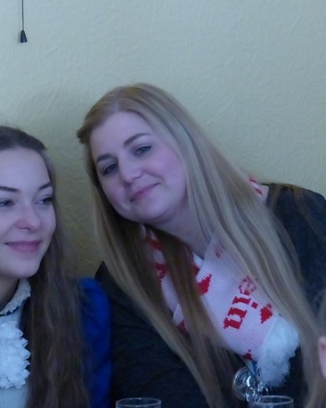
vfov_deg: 7.2
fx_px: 3222
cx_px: 108
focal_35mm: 267
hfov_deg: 5.8
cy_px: 204
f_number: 2.8
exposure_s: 1/80
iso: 2000
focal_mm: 36.7
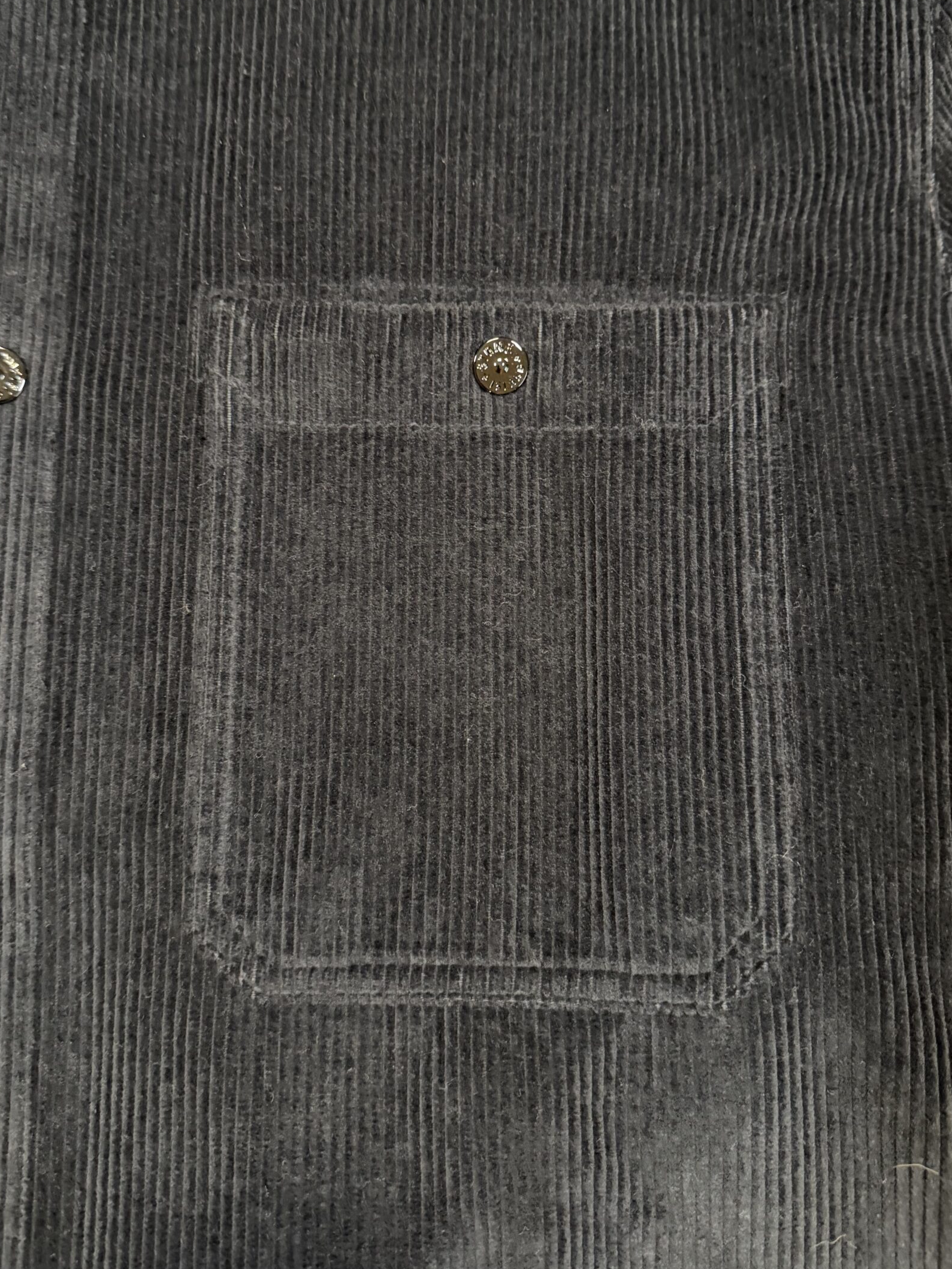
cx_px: 437
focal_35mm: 29
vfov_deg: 61.3
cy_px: 528
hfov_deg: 48.2
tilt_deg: -82.7
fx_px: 1064
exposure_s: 1/30
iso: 1000
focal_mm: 6.76
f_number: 1.78
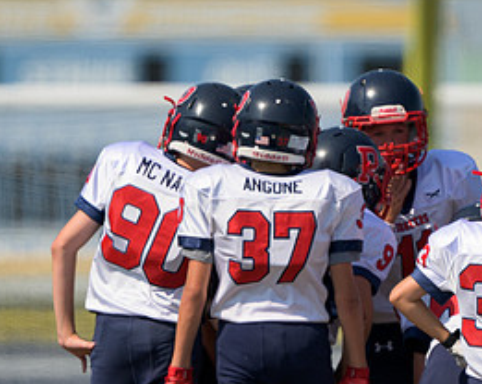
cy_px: 395
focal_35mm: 1526
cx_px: 481
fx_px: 21736
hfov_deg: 1.3
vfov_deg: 1.0
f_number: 4
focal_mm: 560
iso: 200
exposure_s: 1/3200
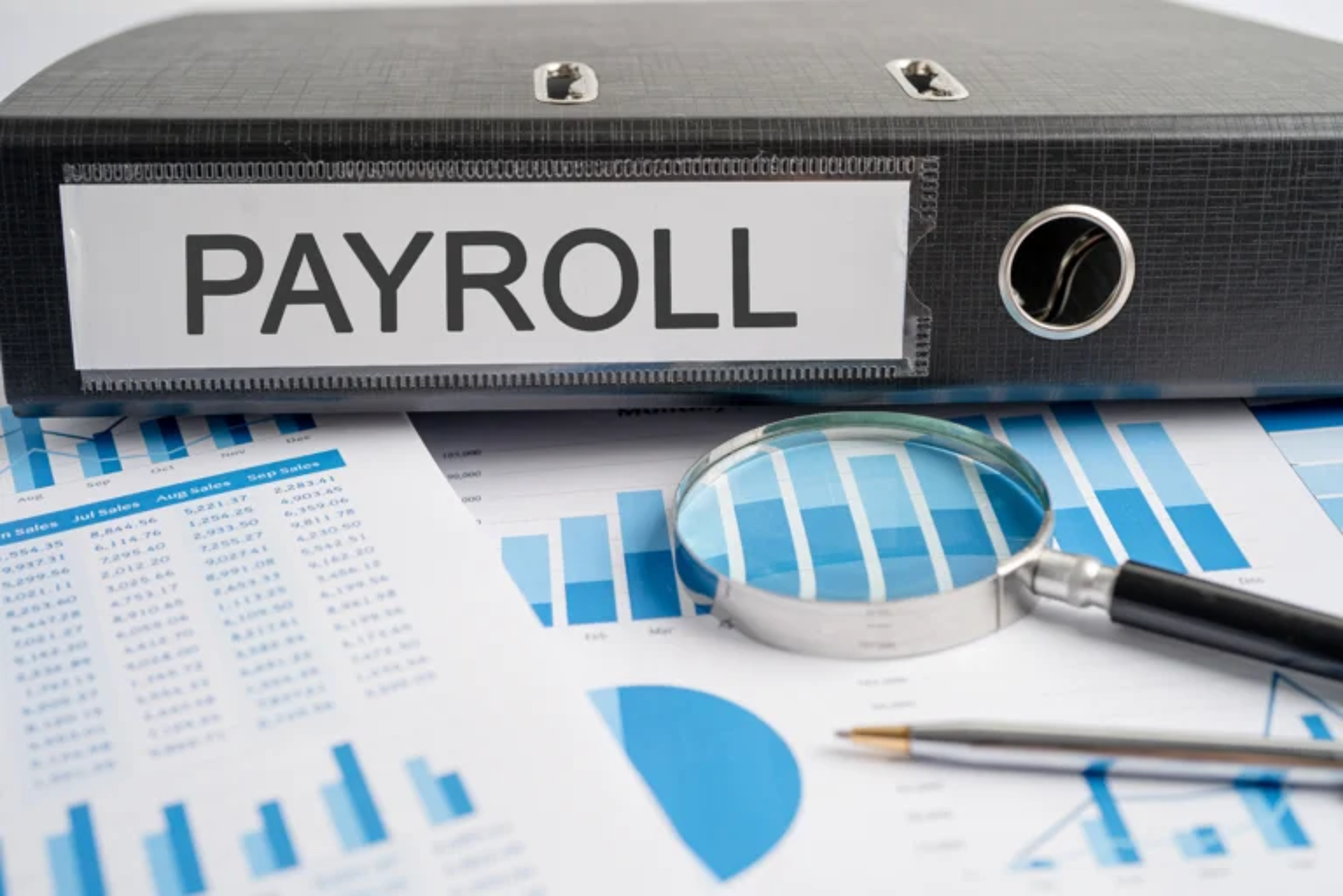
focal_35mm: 50
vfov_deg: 27.0
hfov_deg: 39.6
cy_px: 448
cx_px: 672
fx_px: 1865
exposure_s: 1/100
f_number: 5
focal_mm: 50
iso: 100
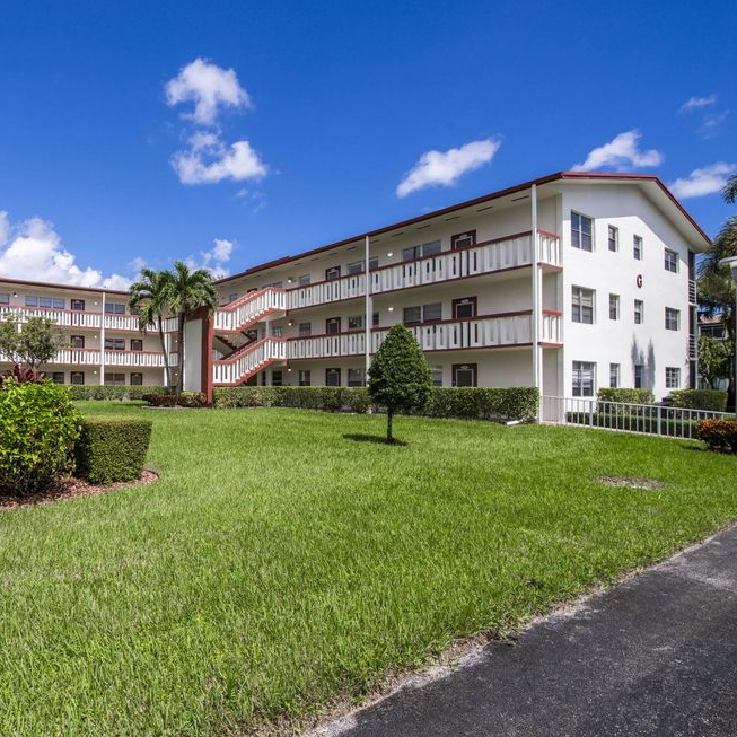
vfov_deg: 74.8
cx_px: 168
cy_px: 366
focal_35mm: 20
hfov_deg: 69.0
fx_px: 482
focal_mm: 15
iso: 100
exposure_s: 1/500
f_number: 8
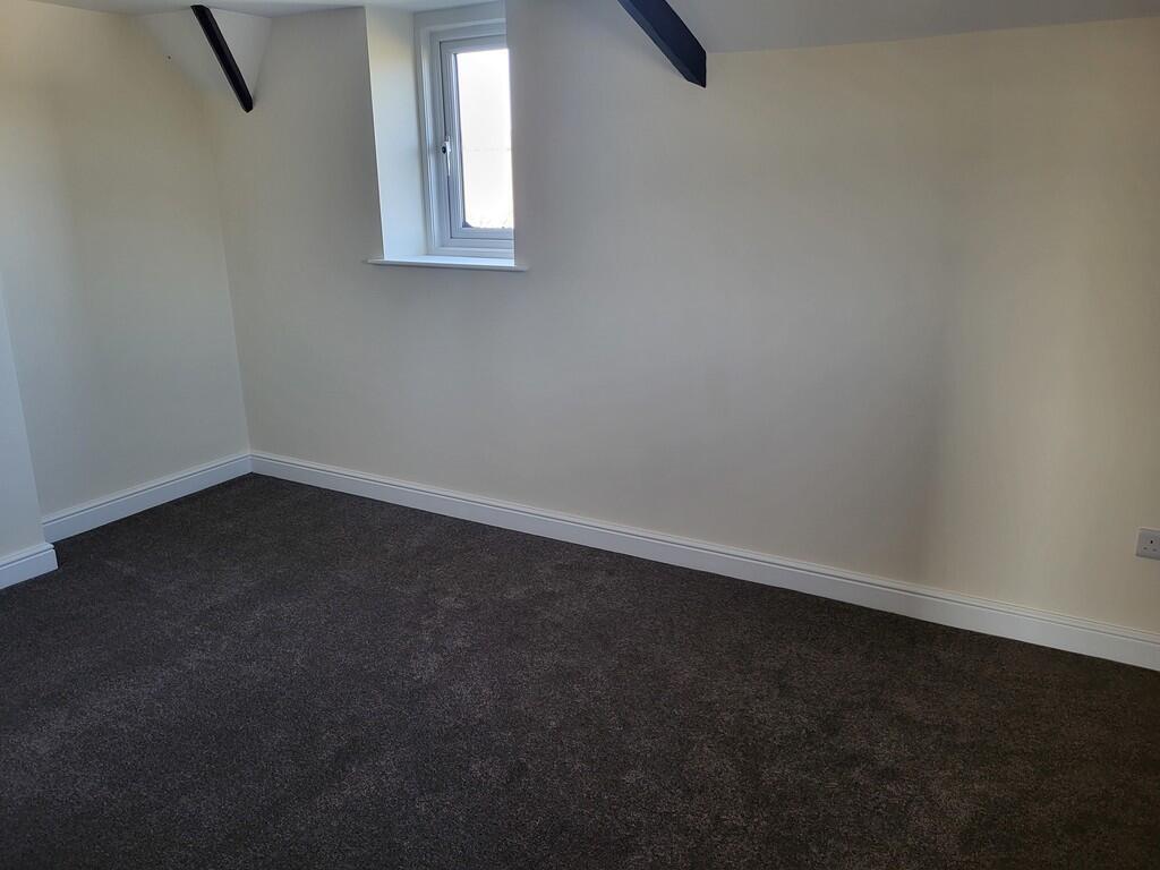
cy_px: 435
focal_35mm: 26
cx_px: 580
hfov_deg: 67.3
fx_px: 871
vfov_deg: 53.1
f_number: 1.8
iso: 200
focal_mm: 5.4
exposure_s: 1/50
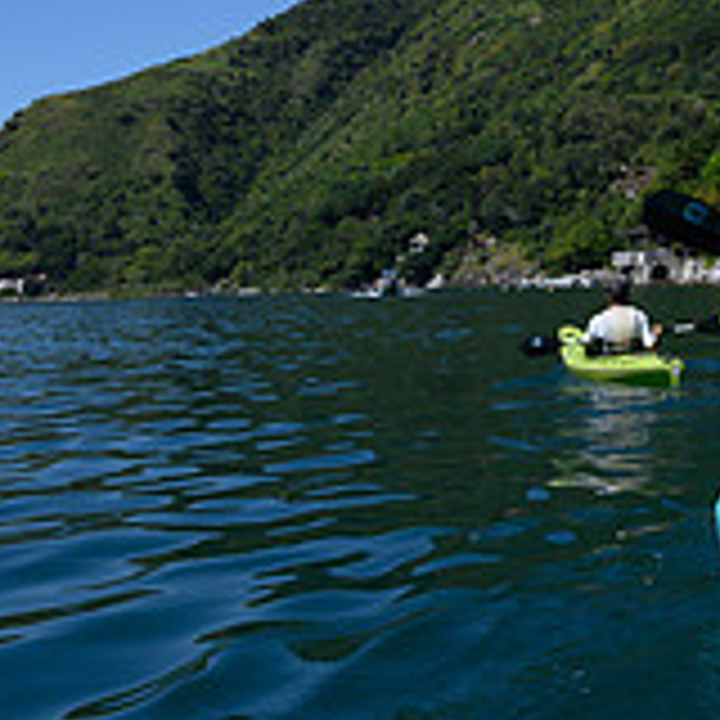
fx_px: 1388
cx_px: 778
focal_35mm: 59
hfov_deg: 26.9
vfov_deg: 26.5
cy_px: -92
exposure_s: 1/250
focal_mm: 16.5
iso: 80
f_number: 9
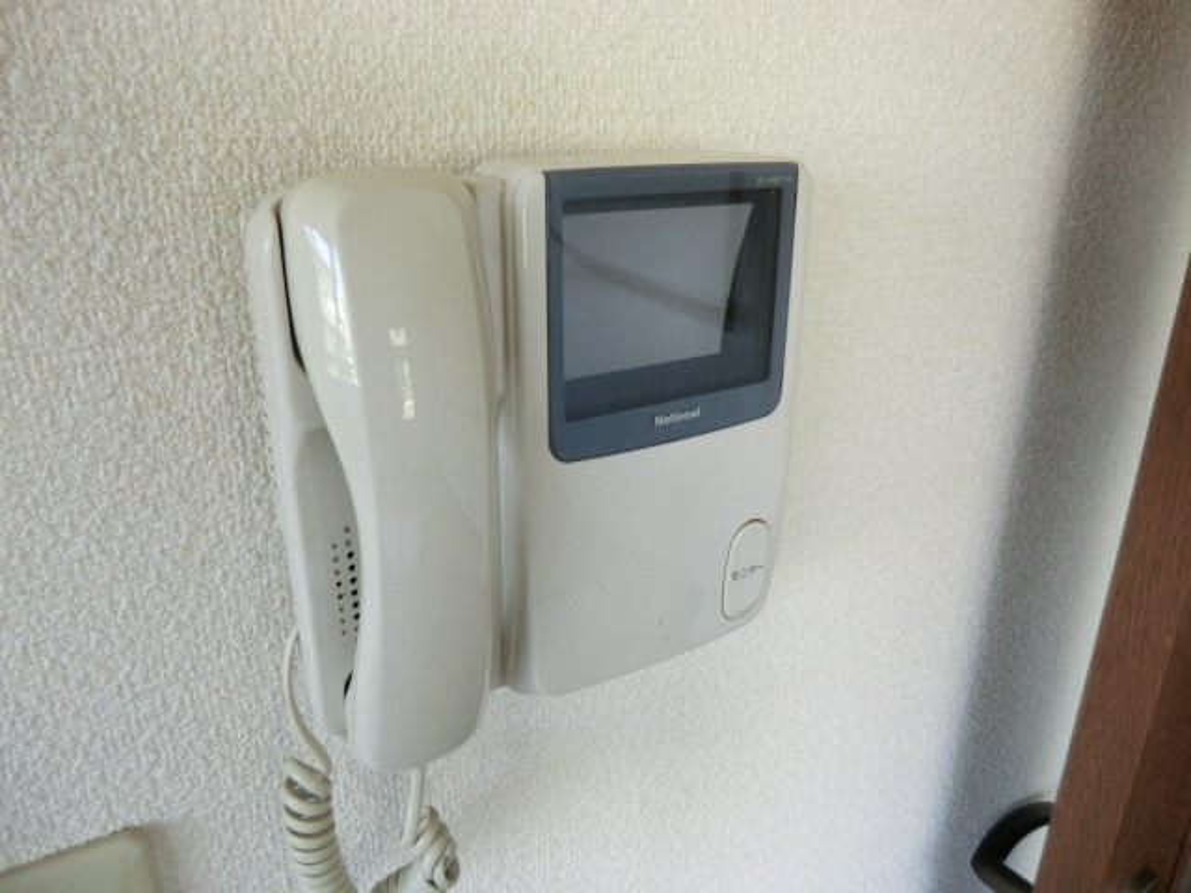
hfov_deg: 71.6
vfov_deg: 56.8
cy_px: 446
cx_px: 596
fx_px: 826
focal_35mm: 24
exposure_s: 1/60
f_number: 3.2
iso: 250
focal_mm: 4.3
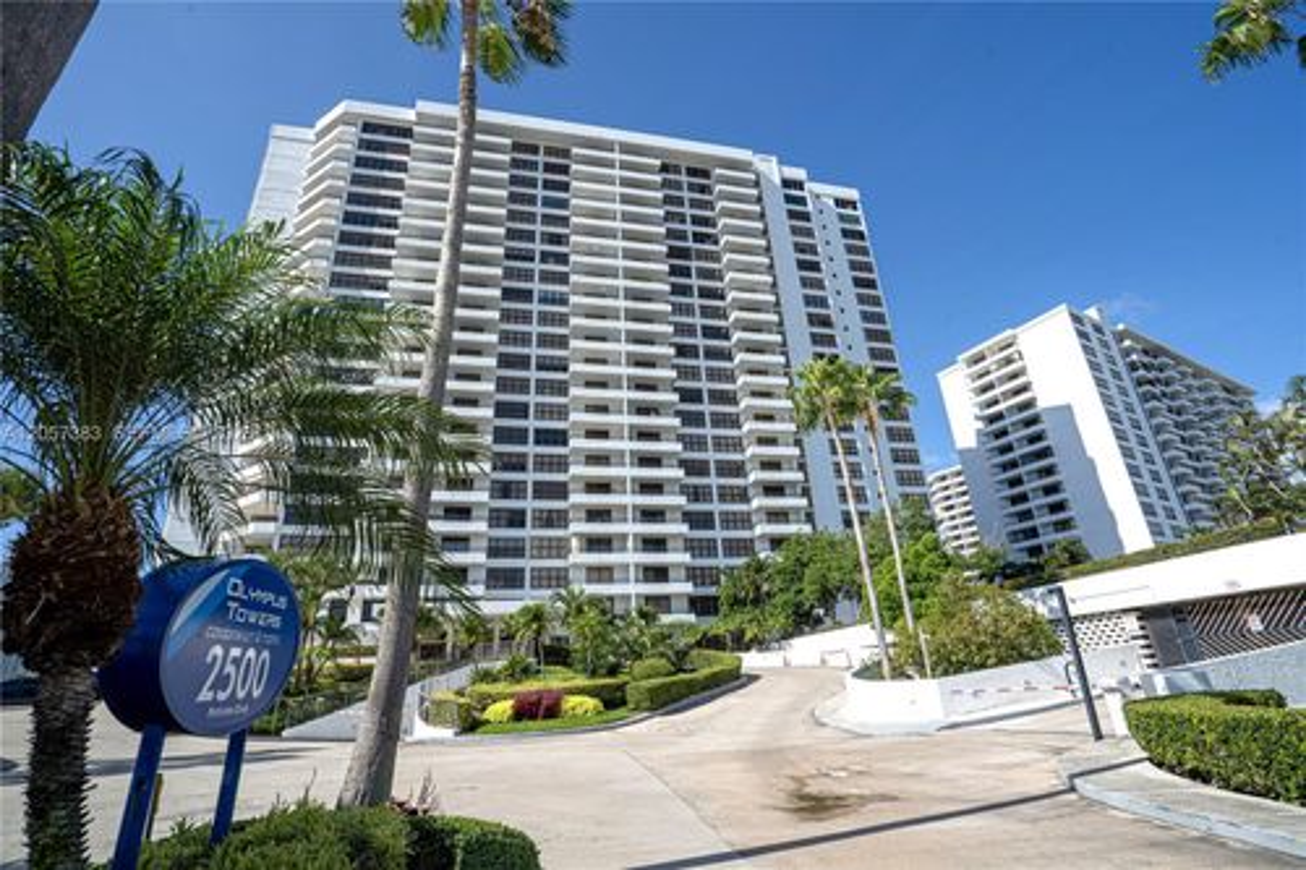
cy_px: 435
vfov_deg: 73.7
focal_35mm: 16
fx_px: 580
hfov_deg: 96.8
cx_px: 653
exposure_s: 1/200
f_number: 10
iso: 100
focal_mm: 16
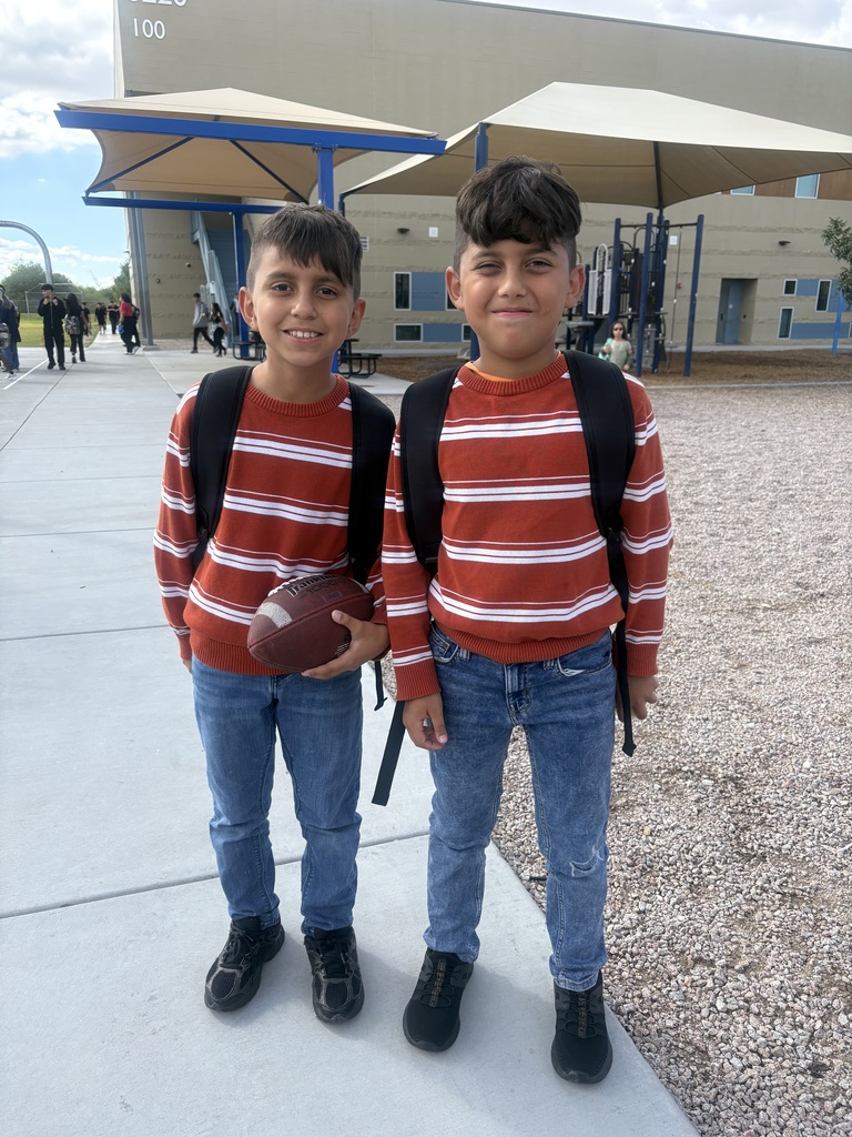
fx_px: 853
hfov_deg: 53.1
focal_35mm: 26
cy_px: 568
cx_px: 426
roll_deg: -0.4
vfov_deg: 67.3
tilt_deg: -16.5
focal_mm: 5.96
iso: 64
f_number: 1.6
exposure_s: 1/1751
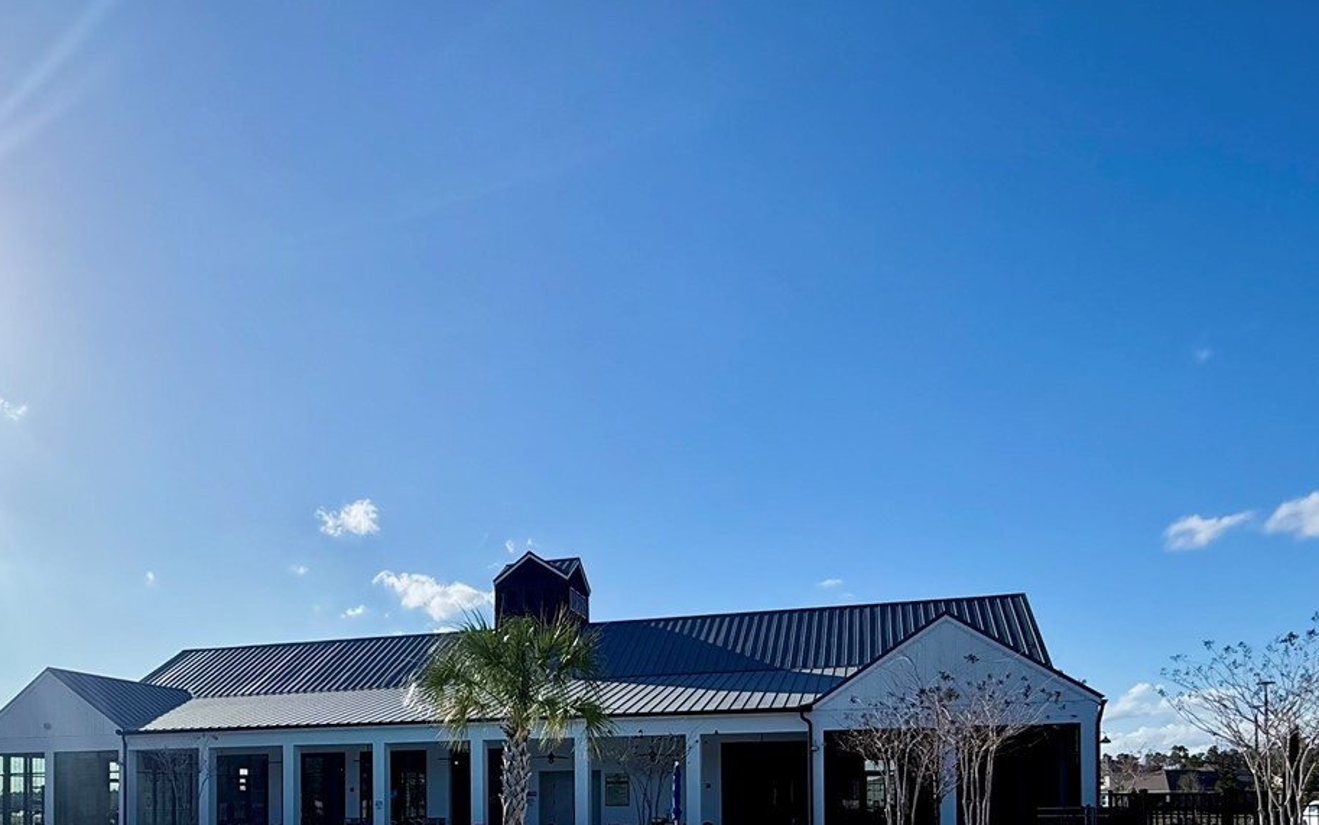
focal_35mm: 26
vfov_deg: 42.3
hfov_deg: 70.2
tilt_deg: +0.9
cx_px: 582
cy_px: 792
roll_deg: +0.1
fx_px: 935
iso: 50
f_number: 2.2
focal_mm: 2.22
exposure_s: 1/1497
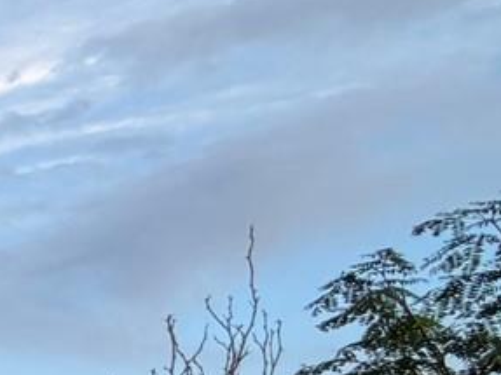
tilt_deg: +1.5
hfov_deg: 14.9
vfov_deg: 16.3
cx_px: -705
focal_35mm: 78
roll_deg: +0.8
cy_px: 647
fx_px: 1128
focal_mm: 2.22
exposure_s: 1/121
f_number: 2.2
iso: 50
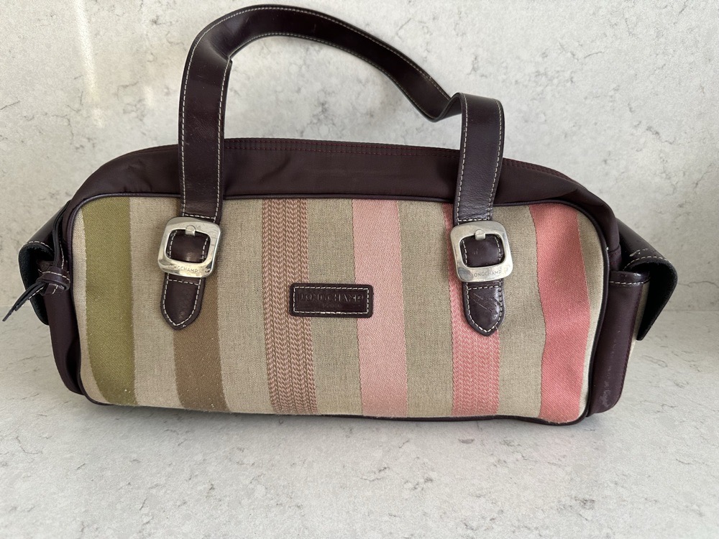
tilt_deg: -21.1
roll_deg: -0.1
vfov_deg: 56.8
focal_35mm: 24
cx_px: 360
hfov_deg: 71.6
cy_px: 270
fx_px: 498
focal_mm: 6.86
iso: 250
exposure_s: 1/64
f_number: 1.78
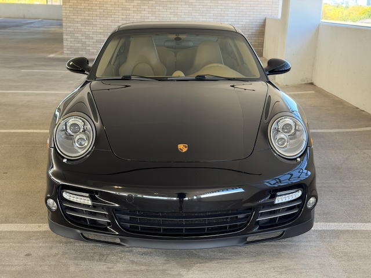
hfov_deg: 39.7
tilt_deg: -15.4
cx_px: 186
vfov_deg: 30.3
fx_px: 514
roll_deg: -2.2
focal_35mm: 48
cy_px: 139
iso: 100
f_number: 1.78
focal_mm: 6.76
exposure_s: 1/92
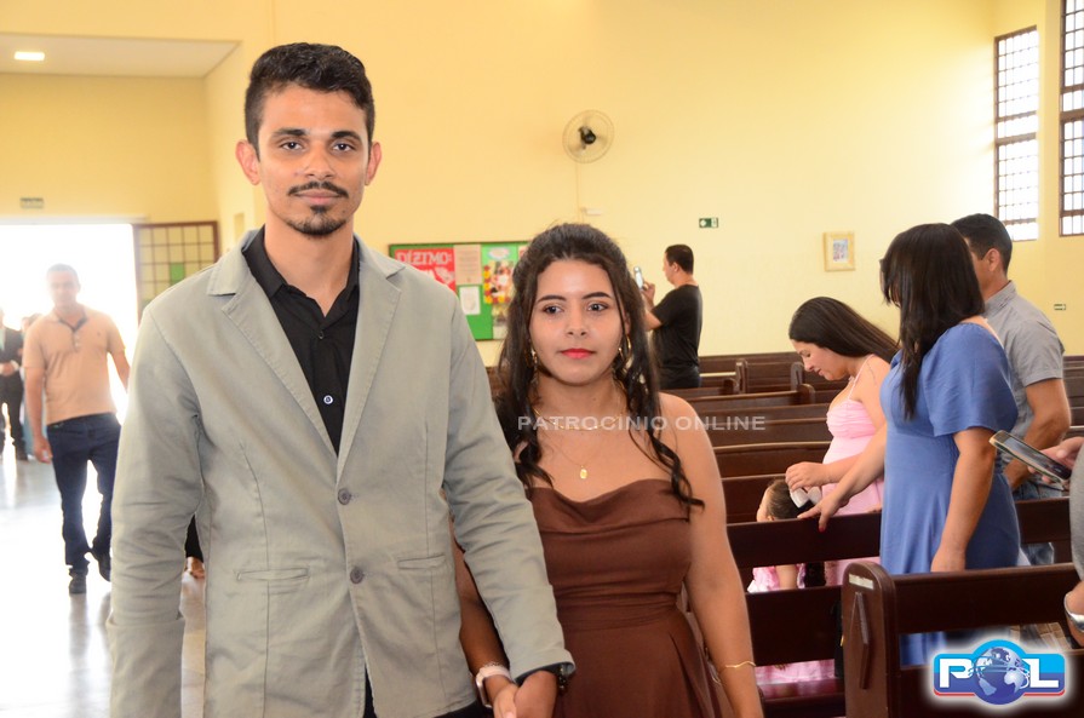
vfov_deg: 25.0
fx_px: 1623
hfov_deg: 36.9
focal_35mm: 54
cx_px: 542
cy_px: 359
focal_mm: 36
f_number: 5
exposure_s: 1/160
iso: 2500
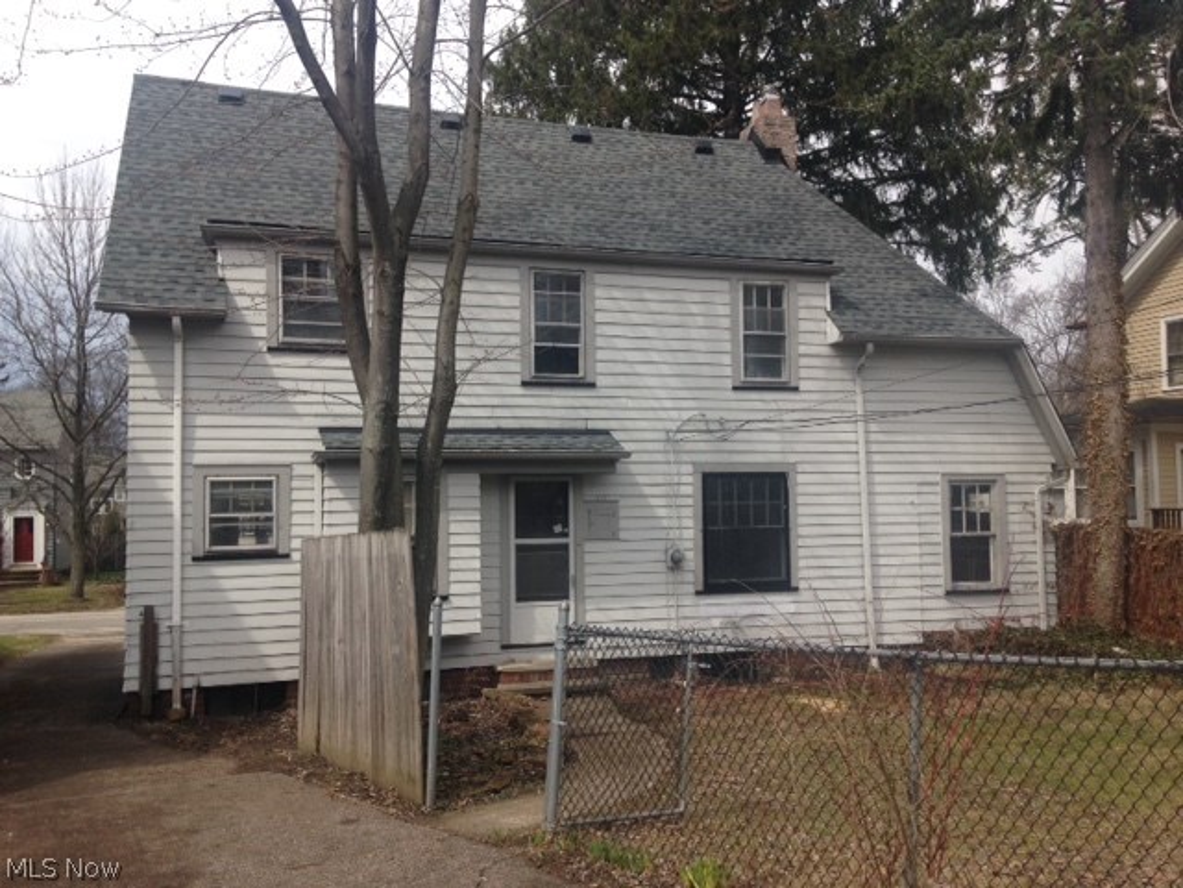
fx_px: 1128
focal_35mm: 33
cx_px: 592
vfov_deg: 42.9
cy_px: 444
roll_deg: -1.7
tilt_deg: +5.0
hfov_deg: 55.4
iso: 50
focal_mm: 4.12
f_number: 2.4
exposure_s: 1/1130
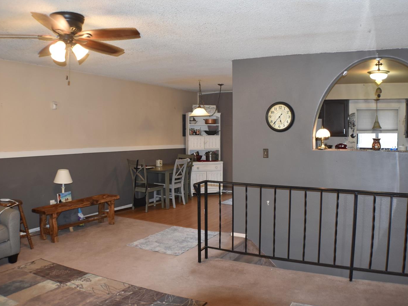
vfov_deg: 36.0
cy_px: 150
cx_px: 225
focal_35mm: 40
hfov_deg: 46.7
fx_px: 471
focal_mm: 24
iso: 800
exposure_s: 1/80
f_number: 4.5
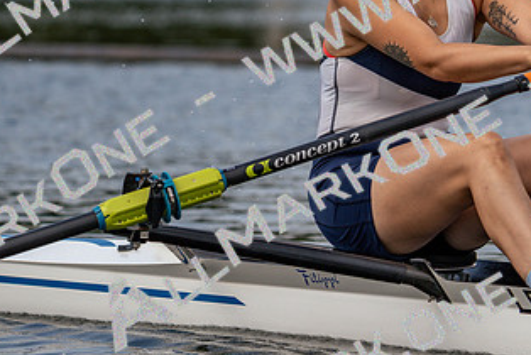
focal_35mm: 441
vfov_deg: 3.1
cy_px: 90
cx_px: 452
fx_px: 6511
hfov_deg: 4.7
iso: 250
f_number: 5.6
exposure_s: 1/1600
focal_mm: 239
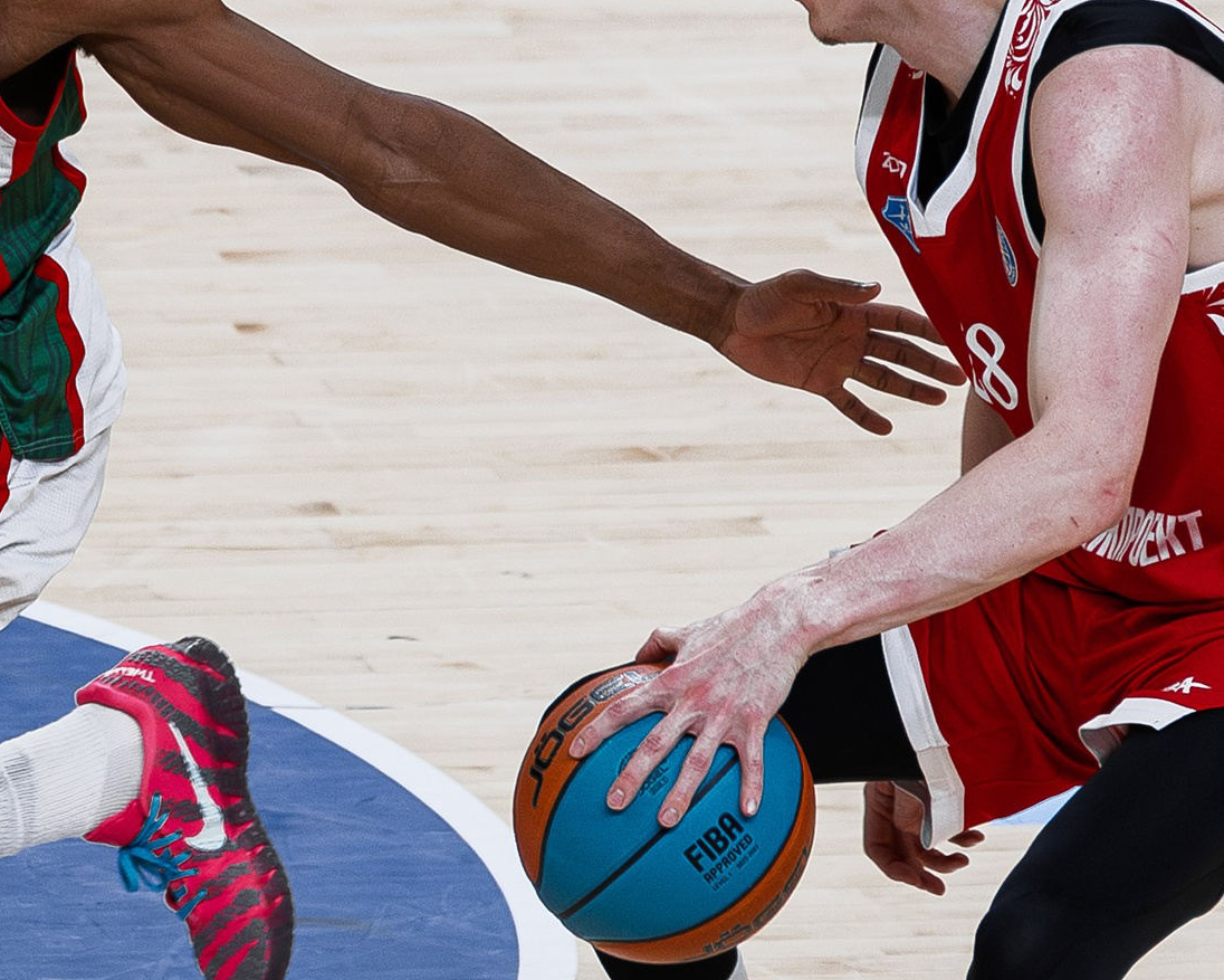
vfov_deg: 2.0
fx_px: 28766
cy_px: 621
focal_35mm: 794
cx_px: -12
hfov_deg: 2.4
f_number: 4
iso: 1000
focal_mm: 200
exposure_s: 1/1000
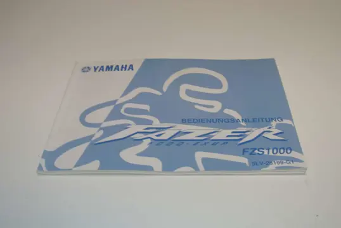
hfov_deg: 48.4
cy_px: 114
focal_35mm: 40
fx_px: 379
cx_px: 170
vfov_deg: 33.5
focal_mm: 15.1
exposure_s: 1/60
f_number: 4.5
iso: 200
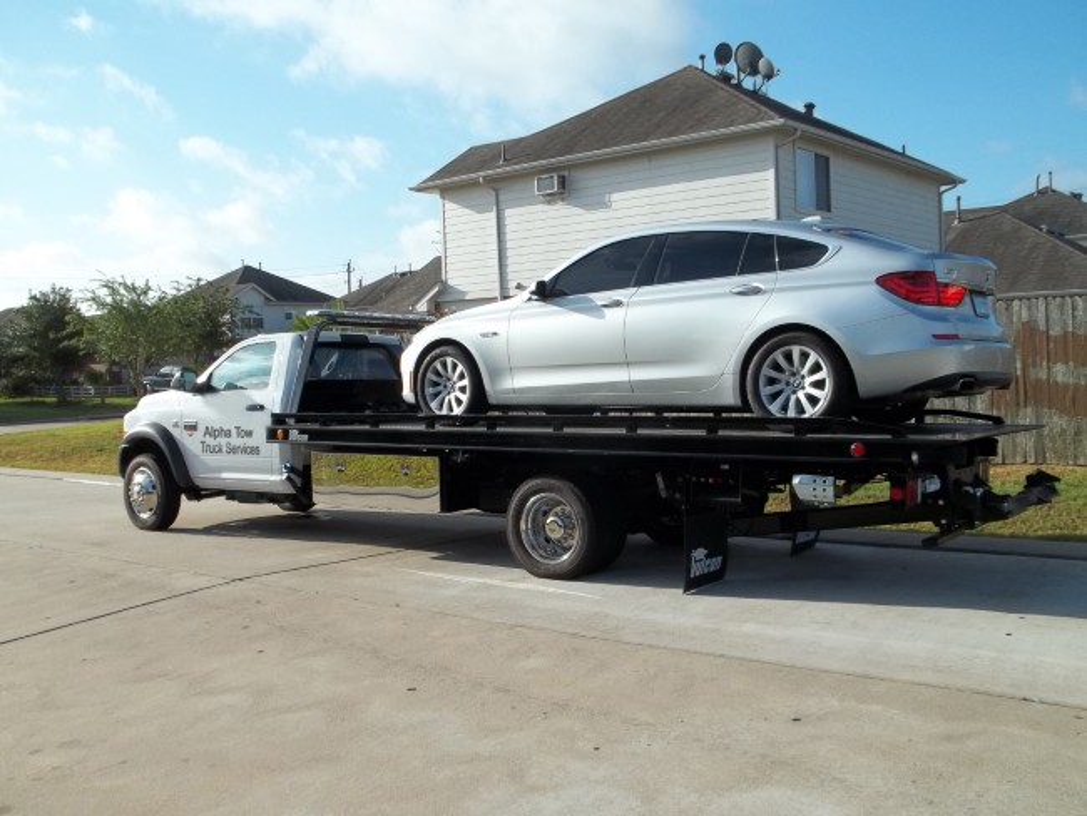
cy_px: 408
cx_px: 544
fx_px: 1037
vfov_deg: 43.0
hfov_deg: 55.3
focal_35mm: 33
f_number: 8
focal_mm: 5.9
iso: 64
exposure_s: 1/160
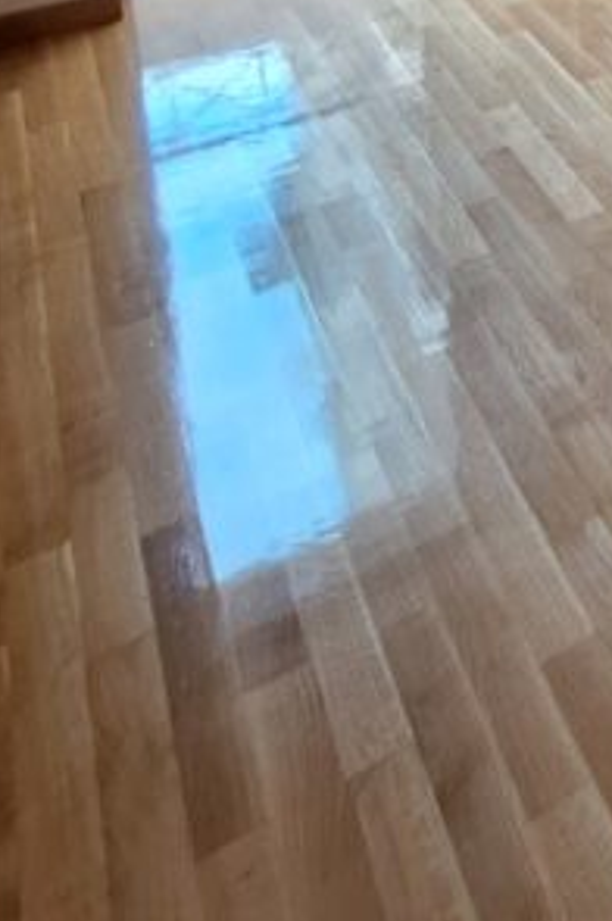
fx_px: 1201
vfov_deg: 30.9
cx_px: 999
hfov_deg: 21.9
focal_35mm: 47
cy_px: -328
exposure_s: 1/40
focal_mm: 1.74
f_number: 2.2
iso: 50
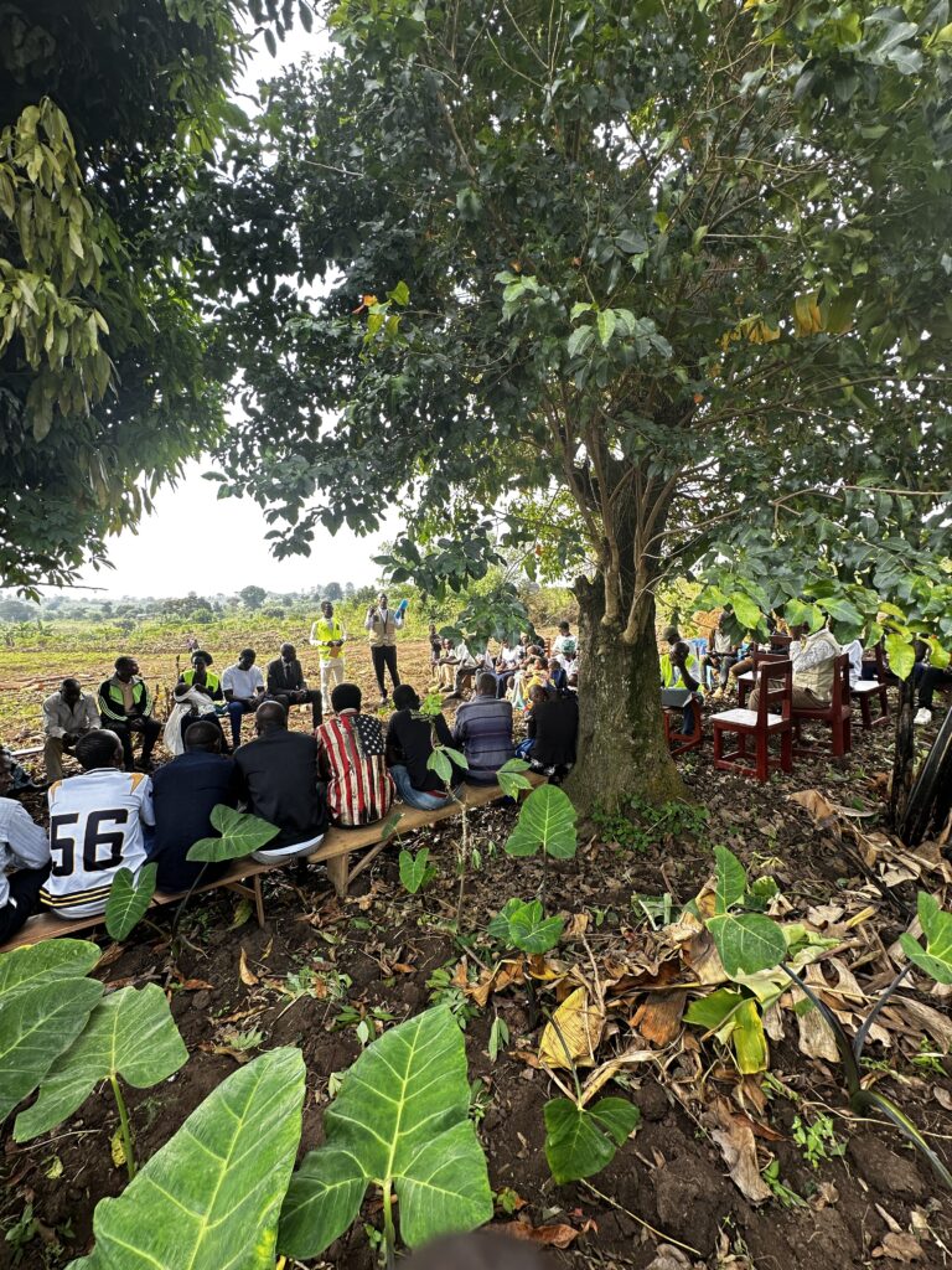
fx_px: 513
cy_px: 635
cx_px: 476
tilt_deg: -3.8
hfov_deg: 85.7
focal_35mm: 14
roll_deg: +0.2
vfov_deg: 102.1
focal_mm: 2.22
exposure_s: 1/105
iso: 40
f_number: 2.2
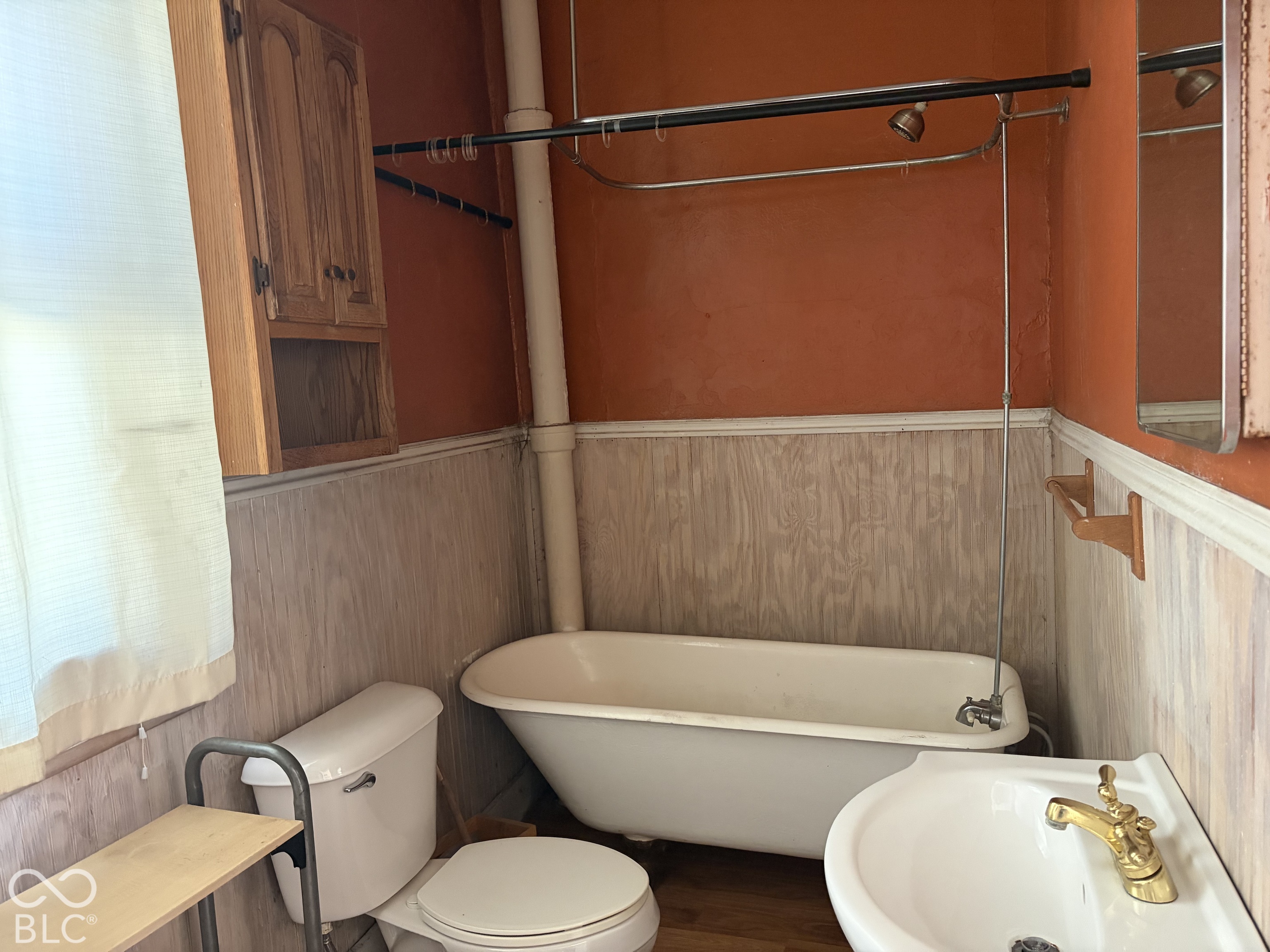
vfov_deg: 53.1
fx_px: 954
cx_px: 635
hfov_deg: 67.3
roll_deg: +3.4
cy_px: 476
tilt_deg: -4.7
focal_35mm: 26
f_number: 1.6
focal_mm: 5.96
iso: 640
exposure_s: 1/40
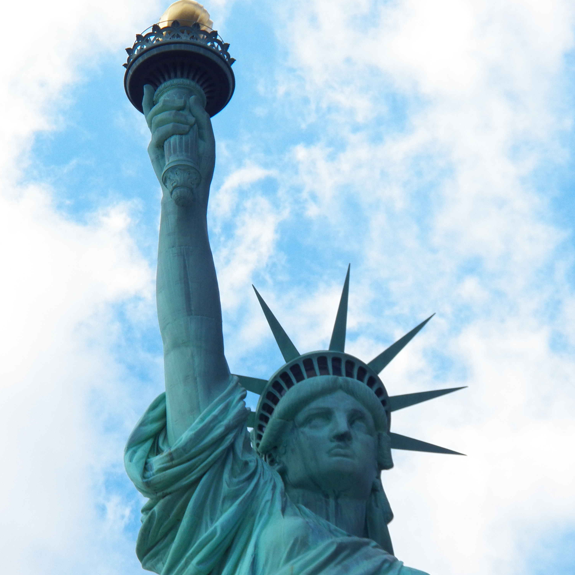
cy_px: 287
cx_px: 313
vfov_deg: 9.1
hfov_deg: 9.1
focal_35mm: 193
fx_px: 3627
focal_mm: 29.2
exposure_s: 1/1000
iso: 125
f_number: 4
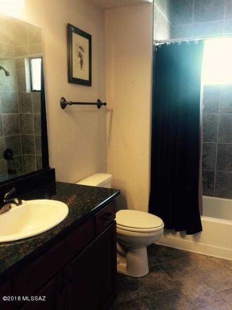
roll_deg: +2.1
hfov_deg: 48.2
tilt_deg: -10.7
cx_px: 116
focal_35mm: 29
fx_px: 259
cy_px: 155
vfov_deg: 61.7
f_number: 2.2
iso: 125
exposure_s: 1/30
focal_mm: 4.15
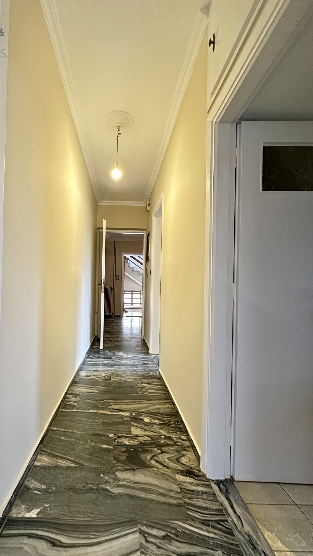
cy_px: 286
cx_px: 119
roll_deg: -1.0
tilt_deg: +0.5
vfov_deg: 99.3
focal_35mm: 16
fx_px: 236
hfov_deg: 66.2
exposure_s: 1/50
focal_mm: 2.22
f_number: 2.2
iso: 640
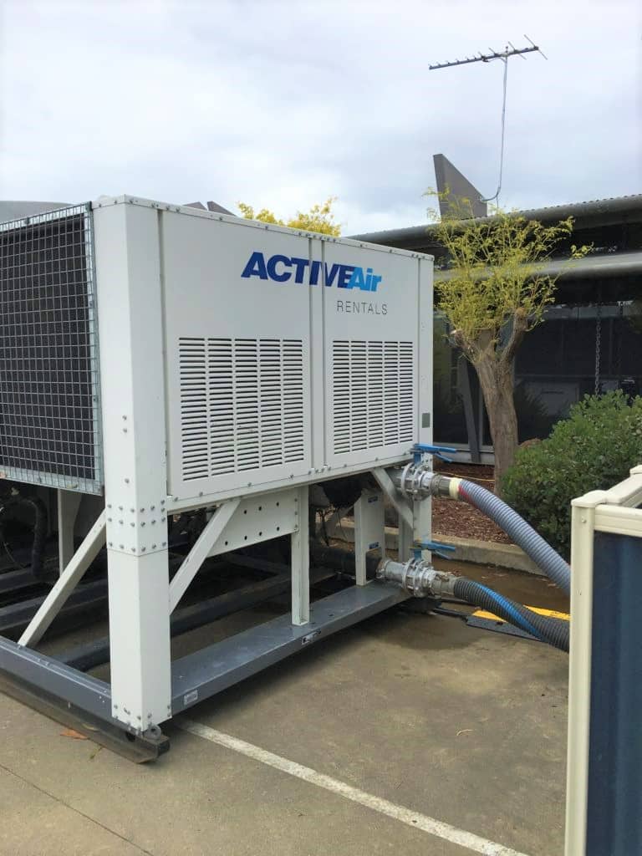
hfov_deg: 48.2
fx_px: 717
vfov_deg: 61.7
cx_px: 321
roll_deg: +2.2
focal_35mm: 29
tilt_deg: -4.8
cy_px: 428
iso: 25
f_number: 2.2
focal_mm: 4.15
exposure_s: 1/1923
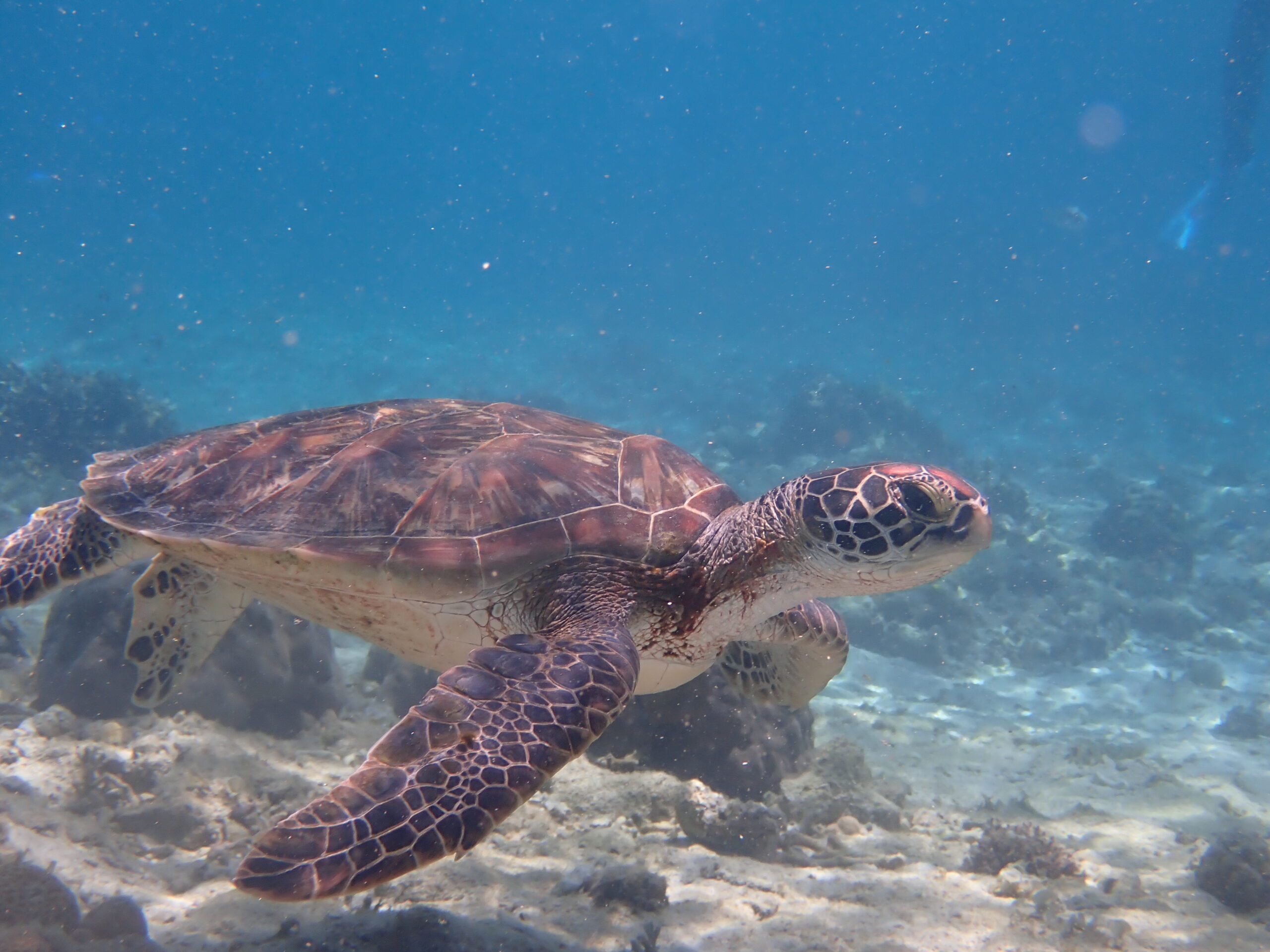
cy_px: 476
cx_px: 635
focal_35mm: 62
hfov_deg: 31.2
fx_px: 2275
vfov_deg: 23.7
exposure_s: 1/320
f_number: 5
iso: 100
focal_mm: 11.09
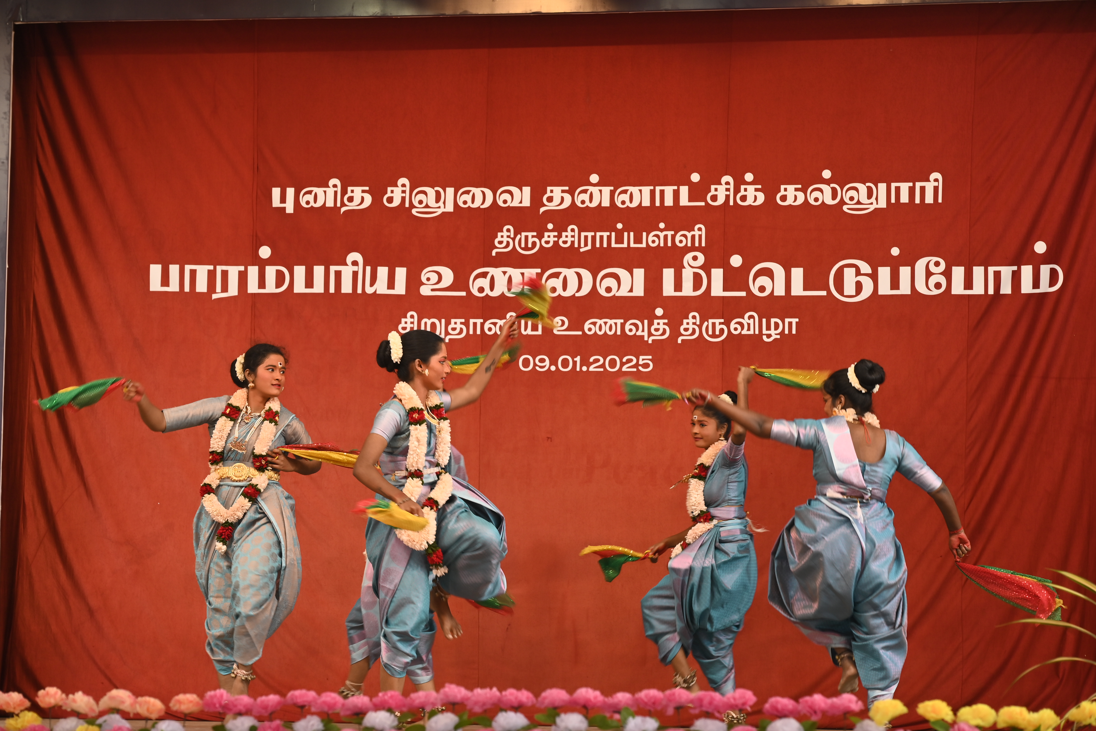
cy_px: 366
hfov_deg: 22.9
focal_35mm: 89
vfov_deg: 15.4
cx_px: 548
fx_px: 2709
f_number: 6.3
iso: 250
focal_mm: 89
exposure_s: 1/125
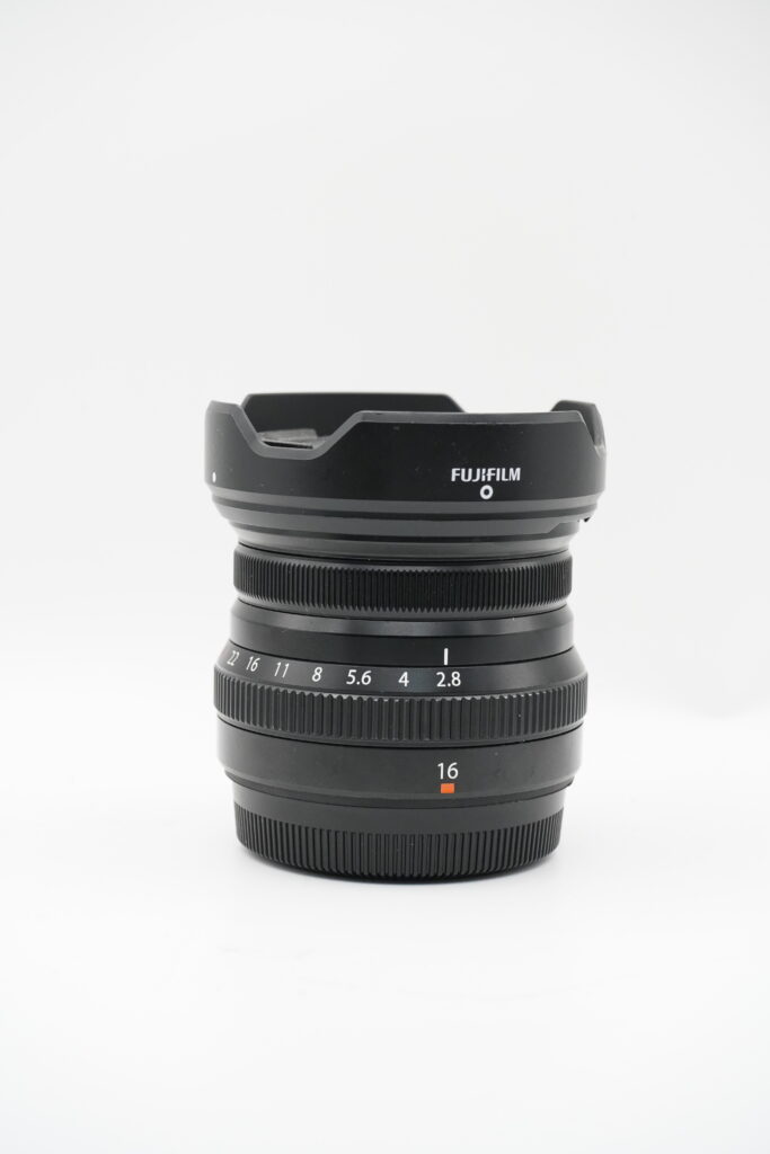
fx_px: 2245
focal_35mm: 70
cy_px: 577
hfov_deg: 19.5
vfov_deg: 28.8
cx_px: 385
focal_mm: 70
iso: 4000
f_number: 11
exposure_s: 1/125
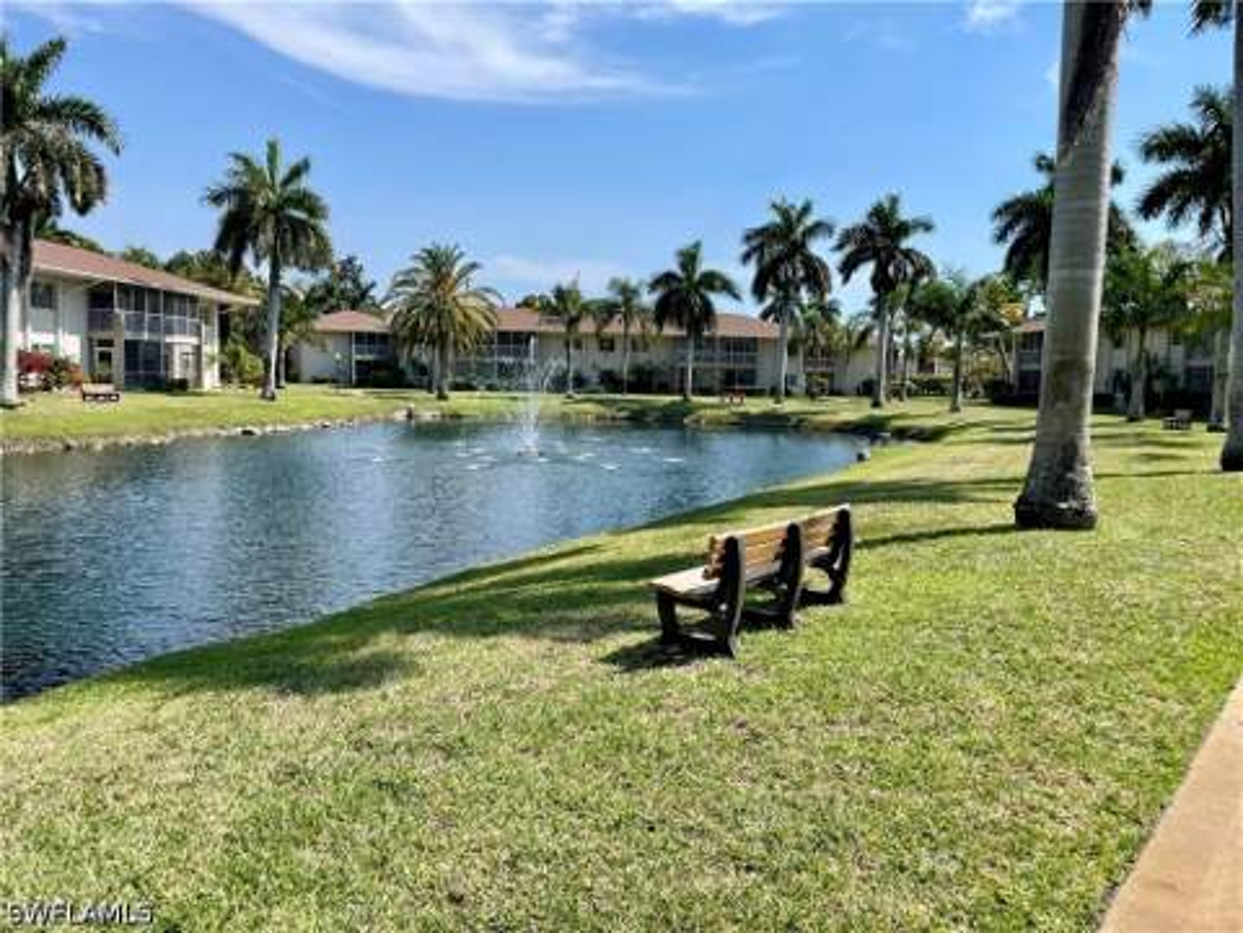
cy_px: 466
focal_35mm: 26
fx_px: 934
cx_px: 622
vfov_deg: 53.1
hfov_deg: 67.3
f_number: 1.6
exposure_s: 1/3610
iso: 32
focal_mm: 4.2
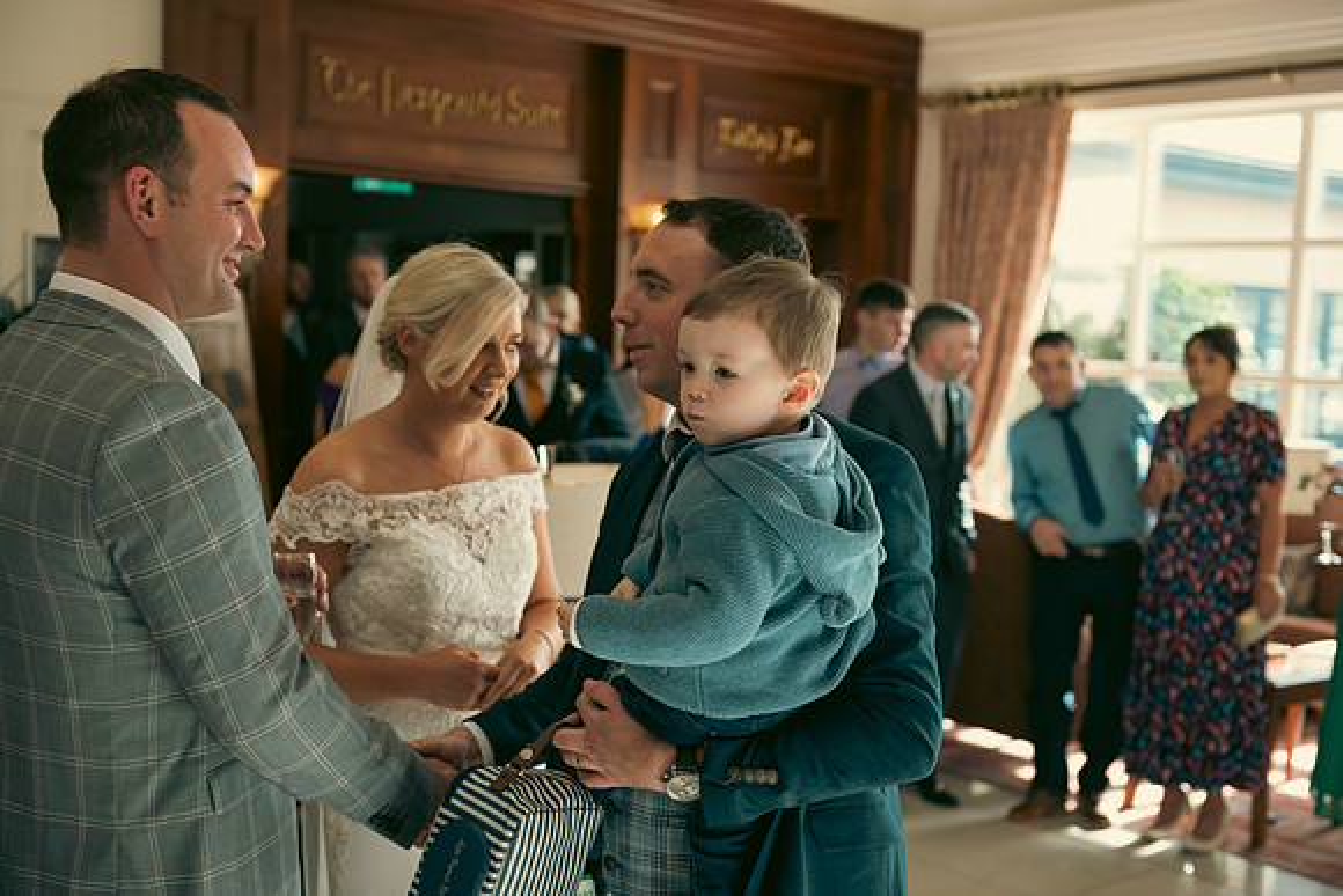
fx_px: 1791
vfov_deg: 28.1
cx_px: 672
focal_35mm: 48
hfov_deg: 41.1
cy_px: 448
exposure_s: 1/160
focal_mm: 48
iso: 400
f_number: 3.5
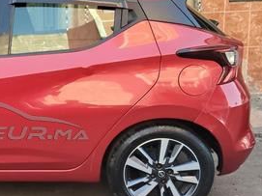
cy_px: 120
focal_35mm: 65
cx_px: 3
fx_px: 492
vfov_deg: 22.5
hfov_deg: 28.1
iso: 80
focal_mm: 3.96
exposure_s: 1/100
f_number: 1.8
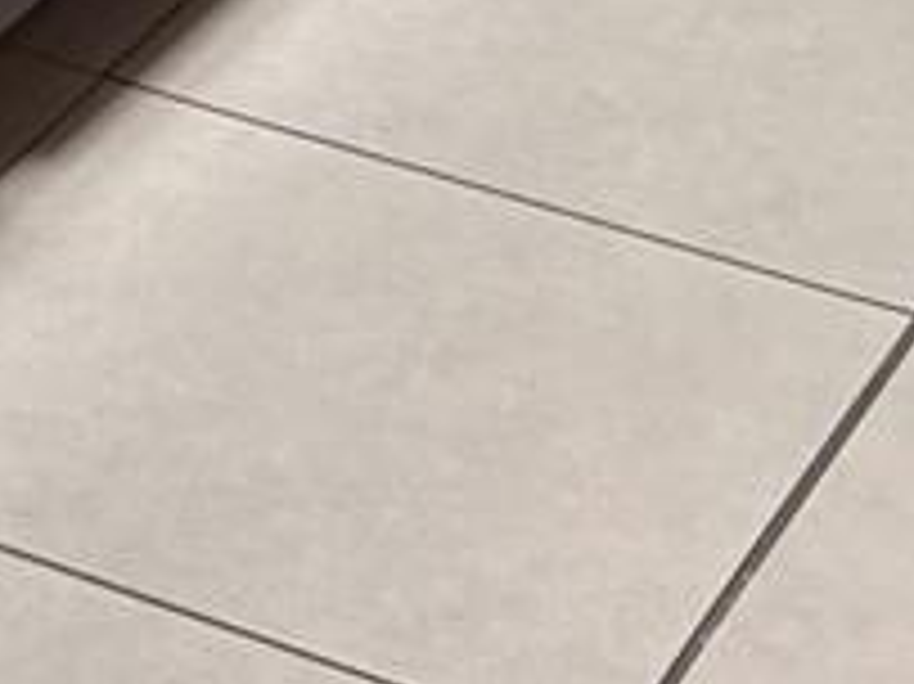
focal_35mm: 189
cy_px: -1575
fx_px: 4987
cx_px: -869
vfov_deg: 6.8
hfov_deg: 9.8
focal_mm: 6.76
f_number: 1.78
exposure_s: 1/60
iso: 200
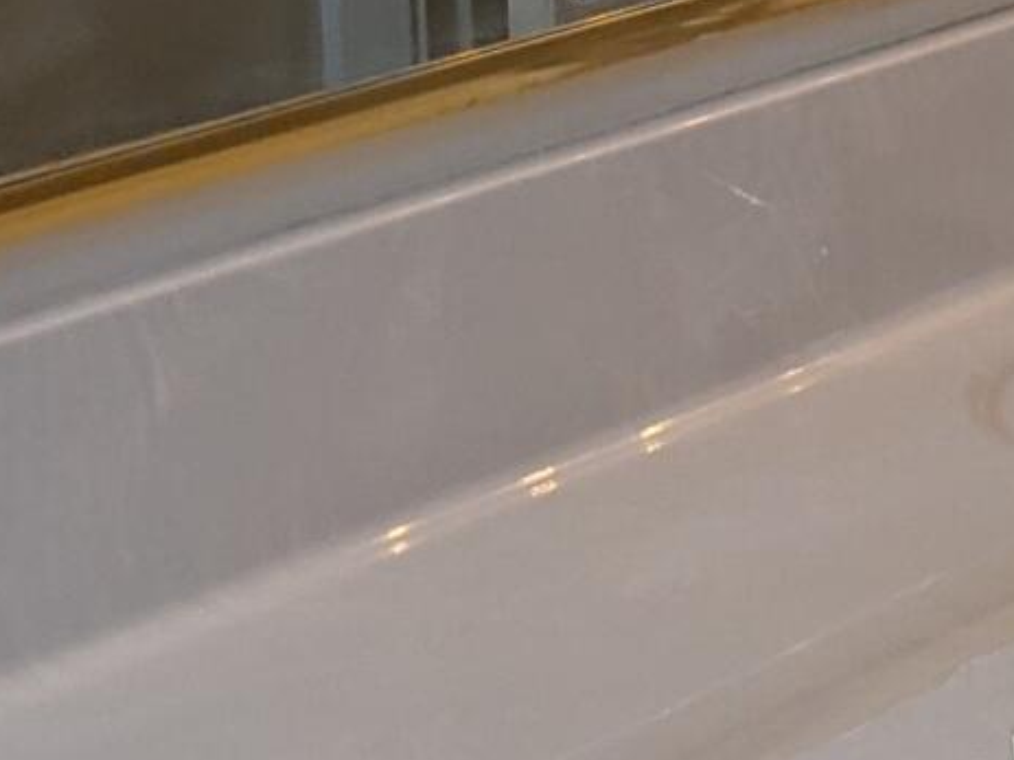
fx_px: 5125
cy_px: -701
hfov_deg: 10.1
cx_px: 2258
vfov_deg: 8.1
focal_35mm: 175
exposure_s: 1/120
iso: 95
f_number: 1.73
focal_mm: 4.38
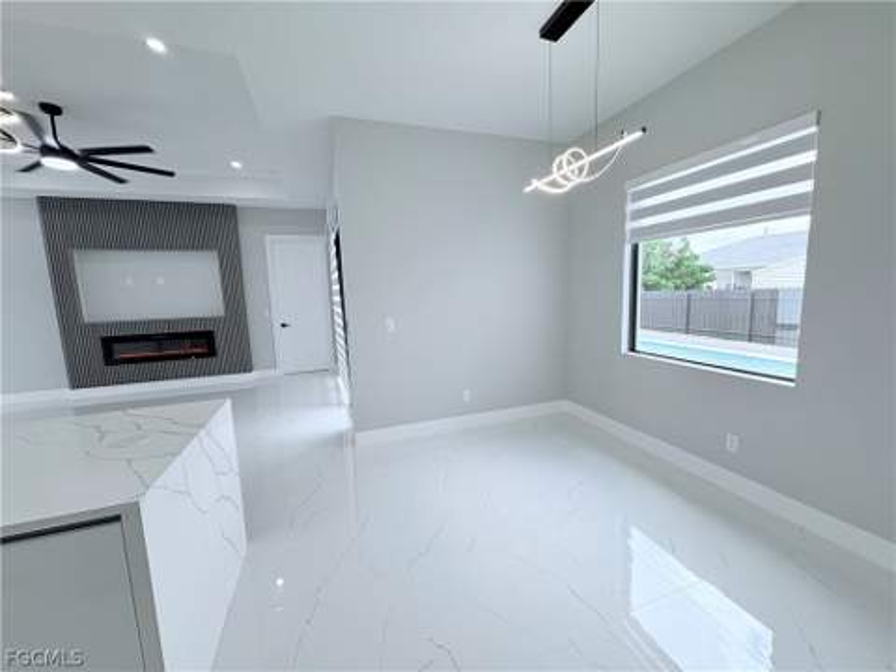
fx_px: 362
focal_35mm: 14
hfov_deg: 102.1
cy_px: 336
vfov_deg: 85.7
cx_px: 448
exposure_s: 1/151
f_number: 2.2
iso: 64
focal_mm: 2.22
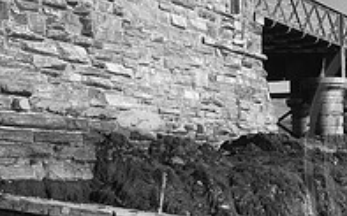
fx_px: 1021
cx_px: 486
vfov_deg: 12.1
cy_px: 157
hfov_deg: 17.7
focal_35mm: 108
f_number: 18
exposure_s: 15
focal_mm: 24
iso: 200
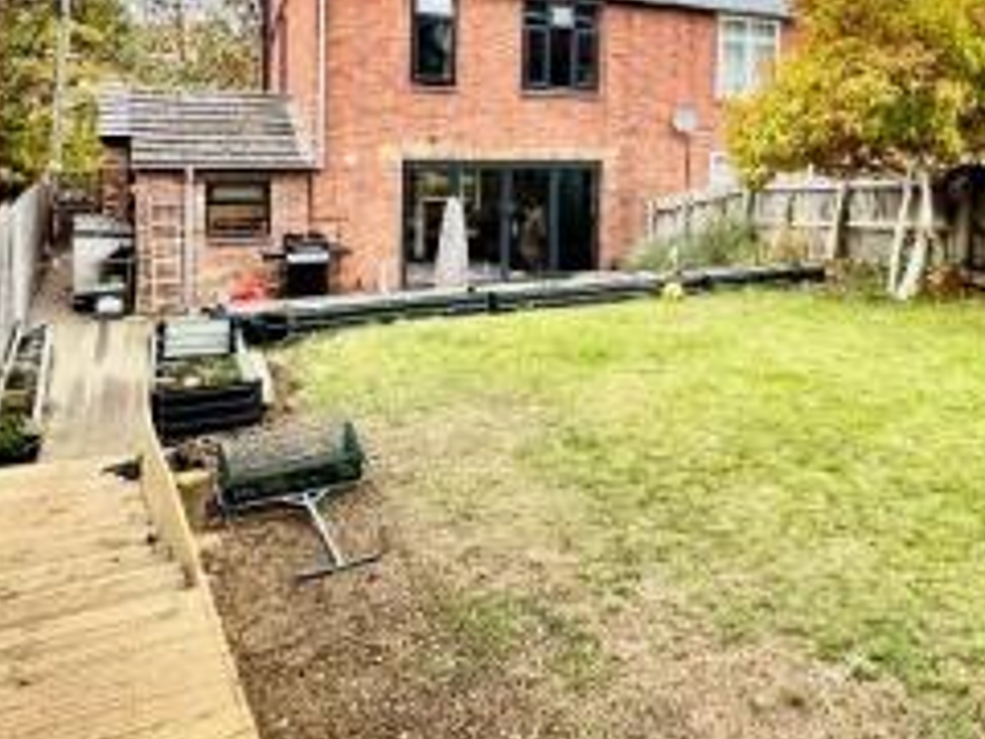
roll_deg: -1.9
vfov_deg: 40.4
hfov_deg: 51.9
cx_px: 724
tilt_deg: -5.0
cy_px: 170
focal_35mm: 34
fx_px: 967
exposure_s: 1/99
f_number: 2.2
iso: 80
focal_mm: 2.22
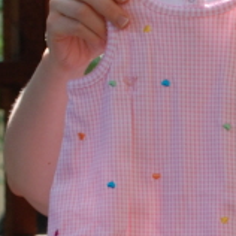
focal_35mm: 265
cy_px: 184
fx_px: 2044
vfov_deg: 6.6
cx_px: 251
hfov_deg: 6.6
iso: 200
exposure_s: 1/100
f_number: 5
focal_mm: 32
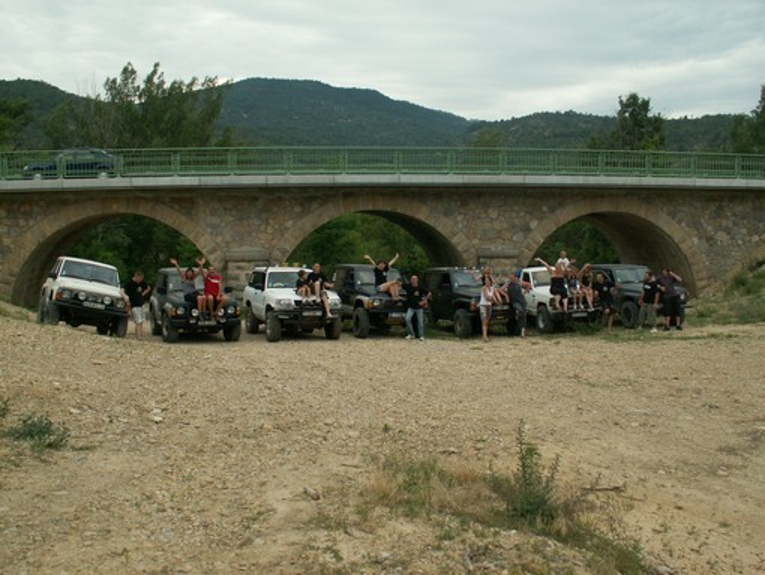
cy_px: 288
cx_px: 382
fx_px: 774
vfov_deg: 40.7
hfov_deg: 52.6
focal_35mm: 35
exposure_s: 1/250
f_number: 2.8
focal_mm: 5.86
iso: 50
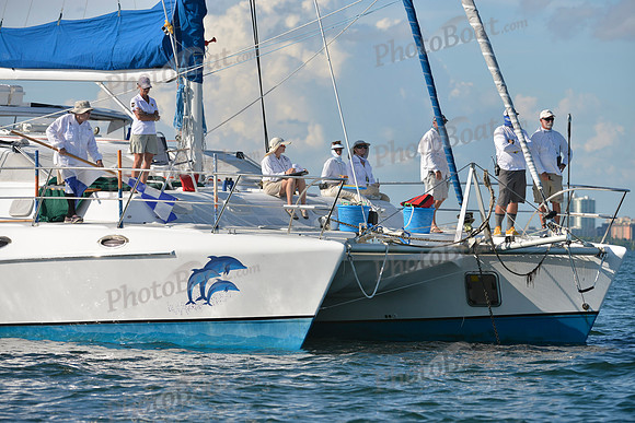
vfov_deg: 6.9
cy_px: 212
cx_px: 318
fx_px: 3528
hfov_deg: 10.3
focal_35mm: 200
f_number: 6.3
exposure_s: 1/1000
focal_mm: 200
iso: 200
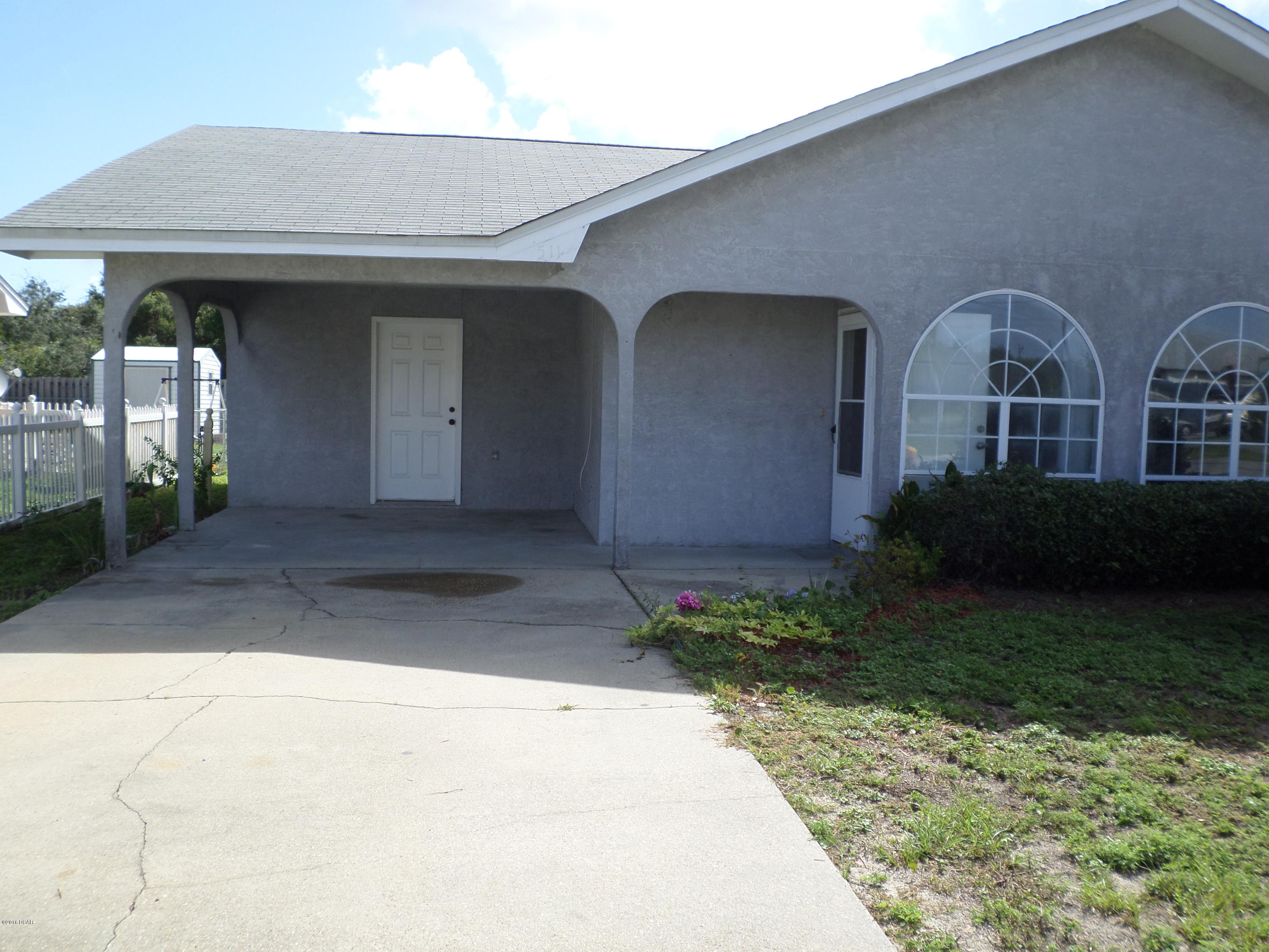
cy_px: 476
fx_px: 1100
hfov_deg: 60.0
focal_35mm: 30
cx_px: 634
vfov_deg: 46.8
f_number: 2.7
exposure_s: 1/1000
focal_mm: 5.5
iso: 80
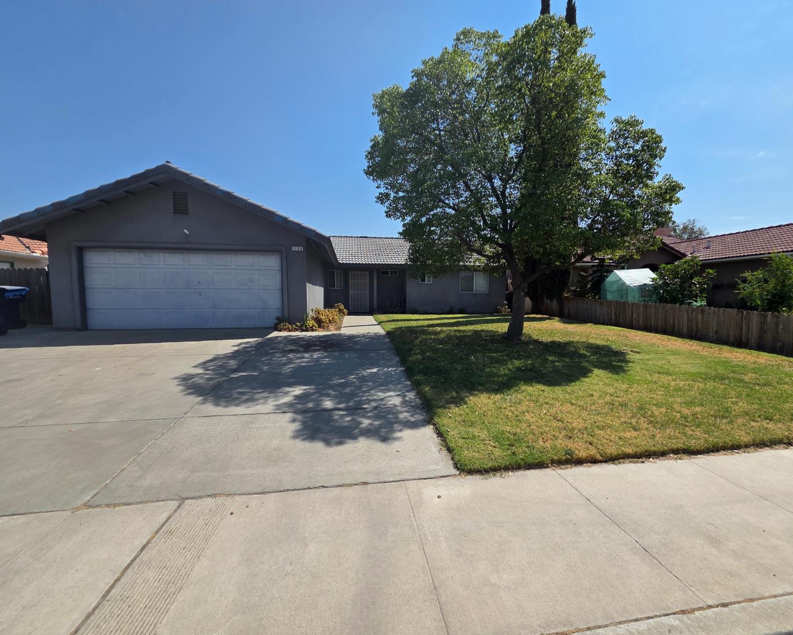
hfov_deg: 100.6
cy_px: 328
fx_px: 329
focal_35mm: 14
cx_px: 417
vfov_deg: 88.0
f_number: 2.2
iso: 50
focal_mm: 2.2
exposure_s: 1/3203
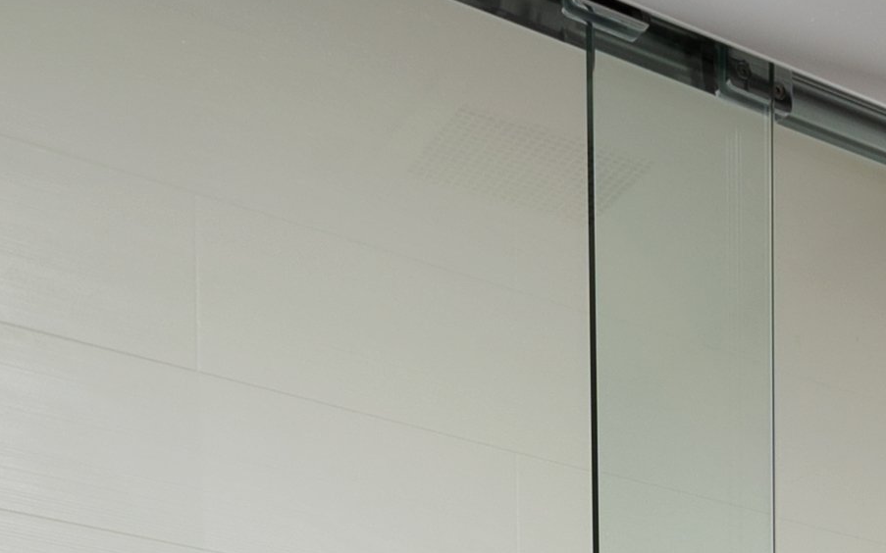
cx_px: 894
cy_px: 1245
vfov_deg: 13.1
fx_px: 1931
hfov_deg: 24.6
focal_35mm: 80
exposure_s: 1/3
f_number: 10
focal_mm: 12
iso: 100
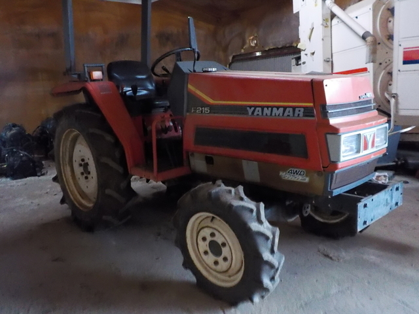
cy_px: 157
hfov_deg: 60.0
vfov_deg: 46.8
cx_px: 210
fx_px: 363
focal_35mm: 30
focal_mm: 4.1
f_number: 3.3
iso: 1600
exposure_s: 1/15
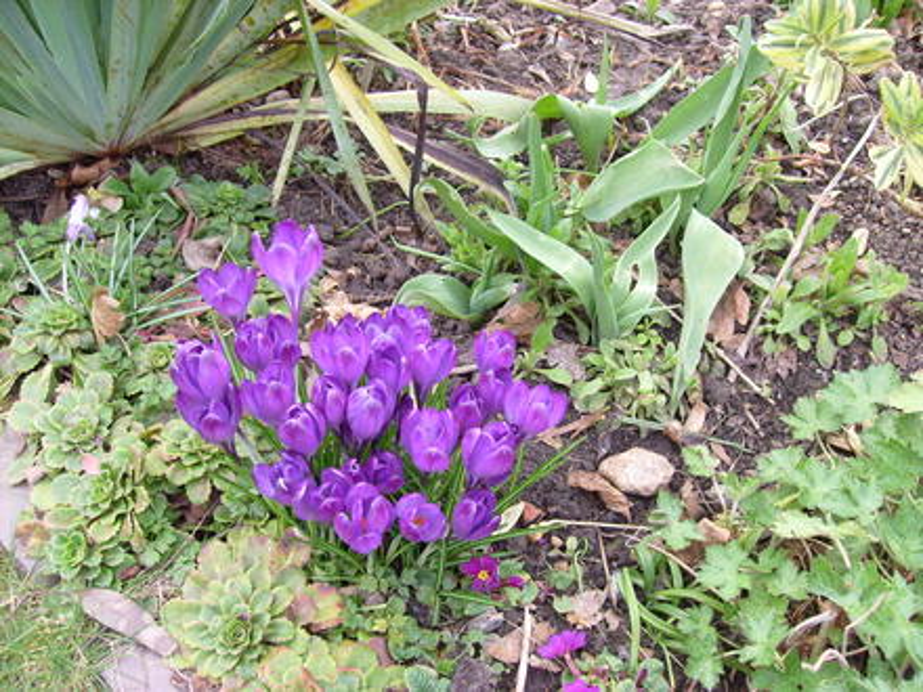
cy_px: 346
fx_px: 933
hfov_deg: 52.6
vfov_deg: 40.7
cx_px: 462
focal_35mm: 35
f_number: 2.8
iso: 80
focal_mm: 5.8
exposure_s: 1/90
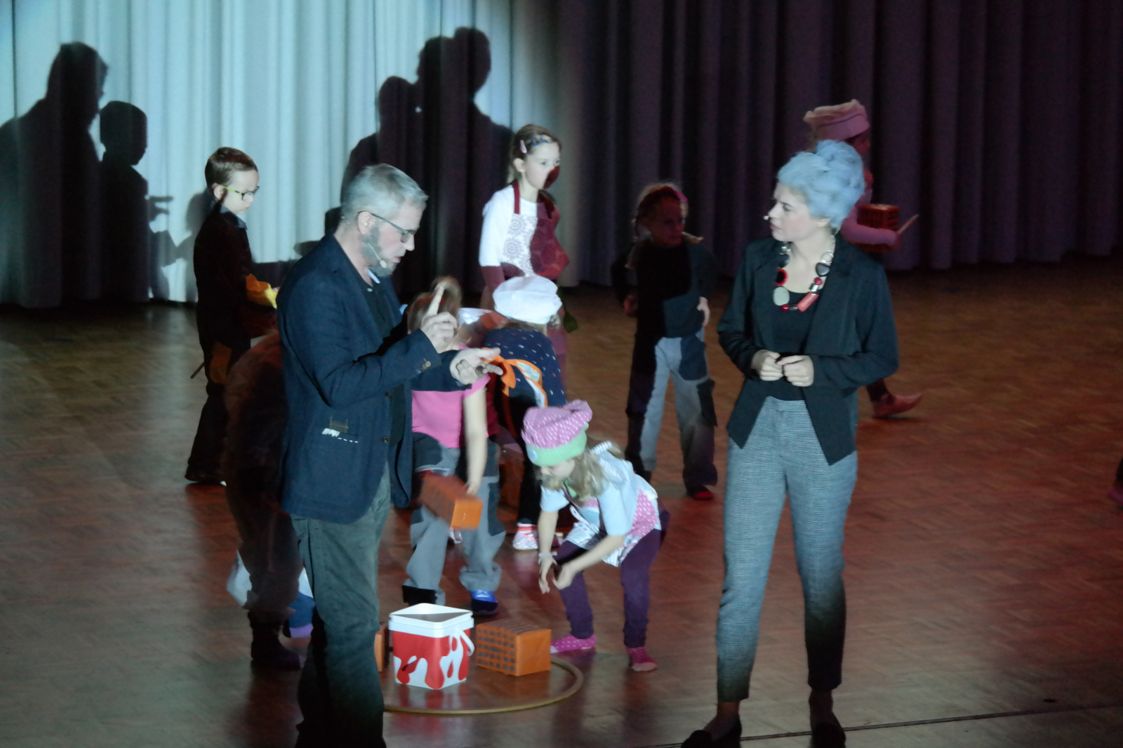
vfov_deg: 8.6
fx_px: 4990
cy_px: 374
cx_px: 562
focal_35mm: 160
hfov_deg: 12.8
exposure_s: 1/40
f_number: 5
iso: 3200
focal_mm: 104
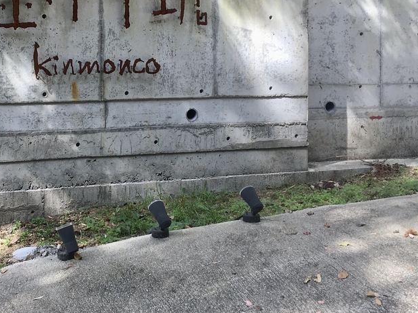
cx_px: 71
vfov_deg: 25.8
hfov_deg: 33.2
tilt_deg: -2.0
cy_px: 75
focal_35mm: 56
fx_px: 676
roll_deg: +0.0
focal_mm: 4.15
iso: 25
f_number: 2.2
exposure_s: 1/289
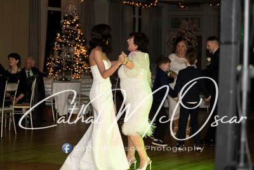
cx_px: 120
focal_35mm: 110
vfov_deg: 12.5
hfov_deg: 18.6
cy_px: 76
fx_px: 777
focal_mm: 100
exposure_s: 1/250
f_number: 2.8
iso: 640
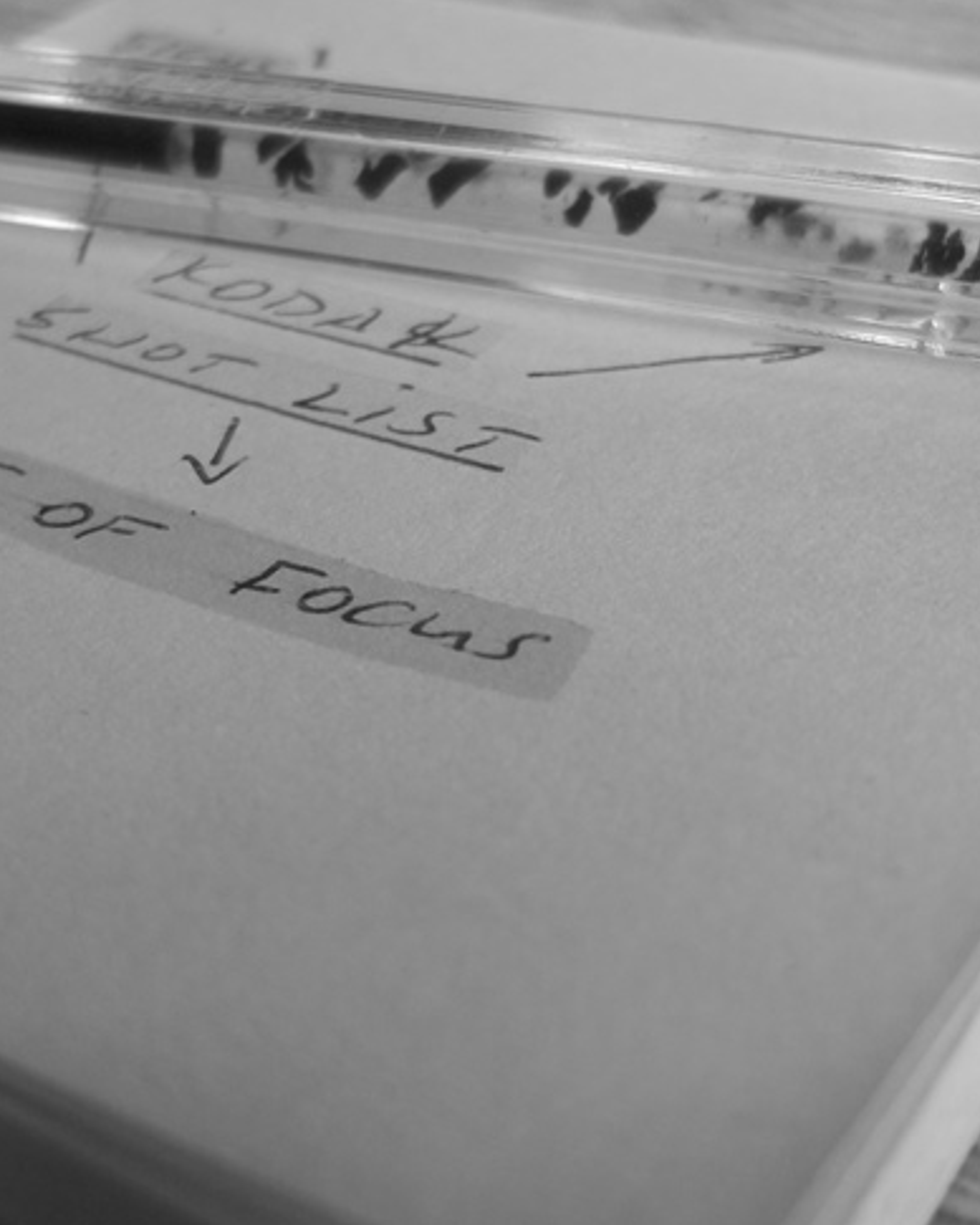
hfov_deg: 26.1
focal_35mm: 58
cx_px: 351
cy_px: 621
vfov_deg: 32.5
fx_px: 2103
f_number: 3.1
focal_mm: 6.5
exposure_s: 1/40
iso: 64
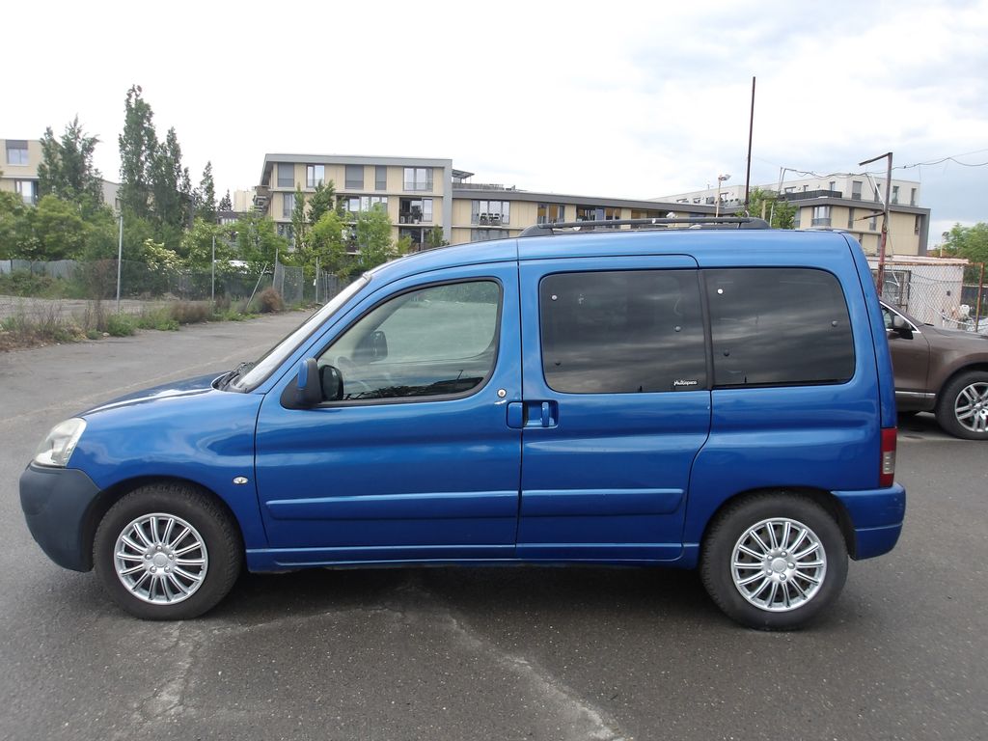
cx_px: 494
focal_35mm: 27
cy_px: 370
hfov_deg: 65.3
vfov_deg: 51.4
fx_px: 771
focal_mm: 4.9
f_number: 3
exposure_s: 1/500
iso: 100
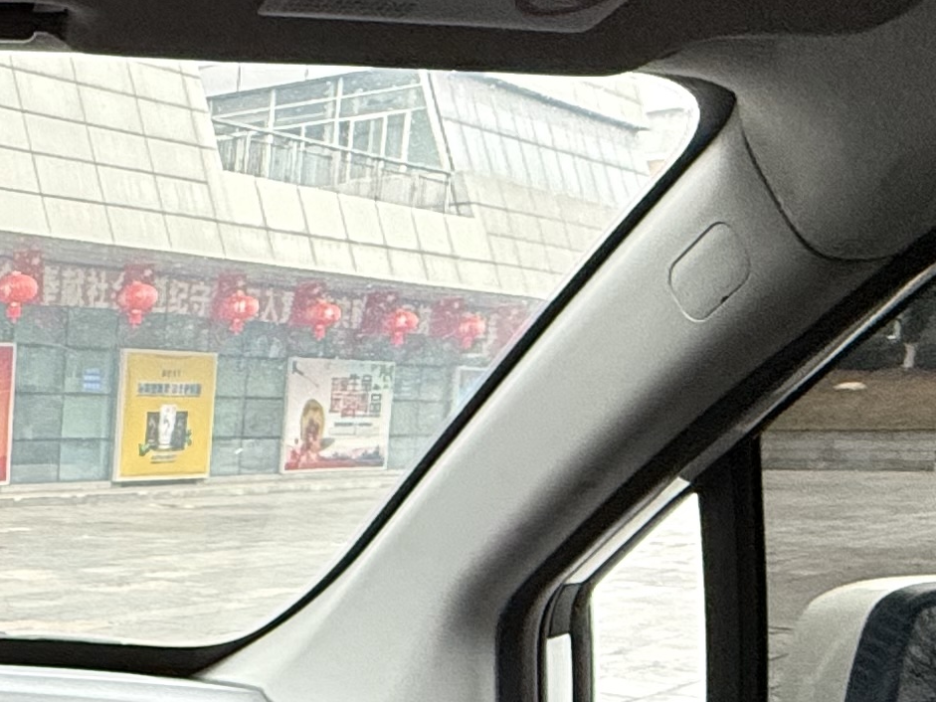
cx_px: -528
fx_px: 1623
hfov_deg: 24.0
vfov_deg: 23.5
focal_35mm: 60
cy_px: 686
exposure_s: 1/99
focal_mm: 2.22
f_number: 2.2
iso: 320
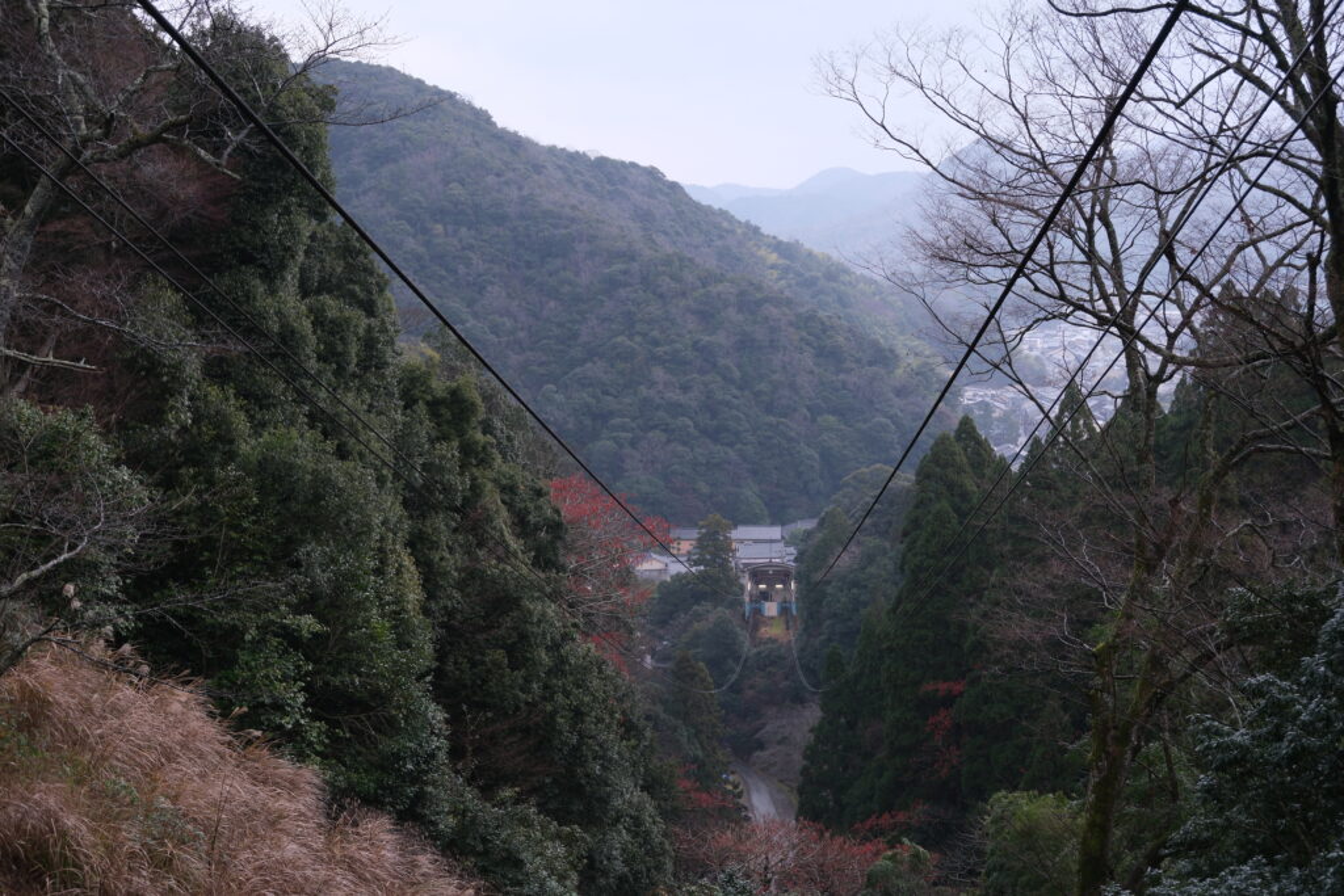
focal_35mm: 47
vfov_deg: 28.7
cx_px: 672
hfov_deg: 41.9
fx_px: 1755
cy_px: 448
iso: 250
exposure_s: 1/100
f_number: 4
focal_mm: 31.4
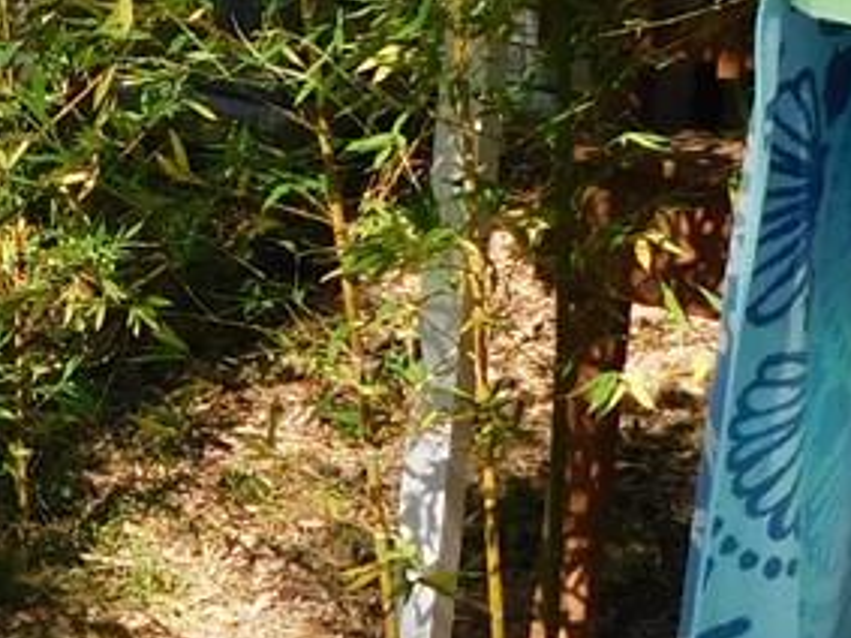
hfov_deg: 14.0
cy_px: 66
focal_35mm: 130
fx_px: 3195
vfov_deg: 11.3
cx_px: -532
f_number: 3
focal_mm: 4
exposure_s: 1/500
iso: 125
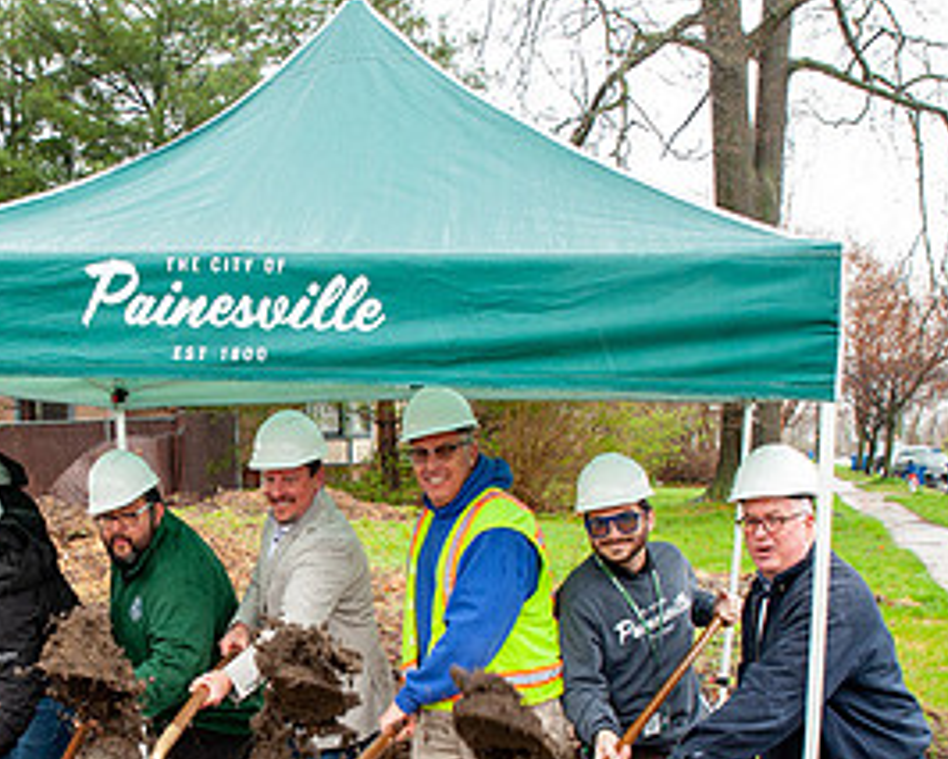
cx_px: 264
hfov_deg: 37.3
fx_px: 1375
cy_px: 609
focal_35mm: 49
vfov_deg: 30.1
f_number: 6.3
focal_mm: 24
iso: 800
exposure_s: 1/125
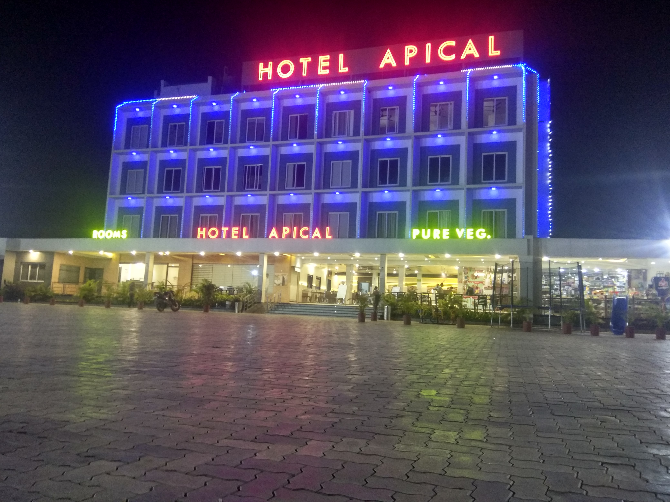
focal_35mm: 21
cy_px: 251
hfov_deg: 79.0
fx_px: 406
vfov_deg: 63.4
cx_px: 335
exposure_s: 1/14
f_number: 2
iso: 800
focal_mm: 3.57
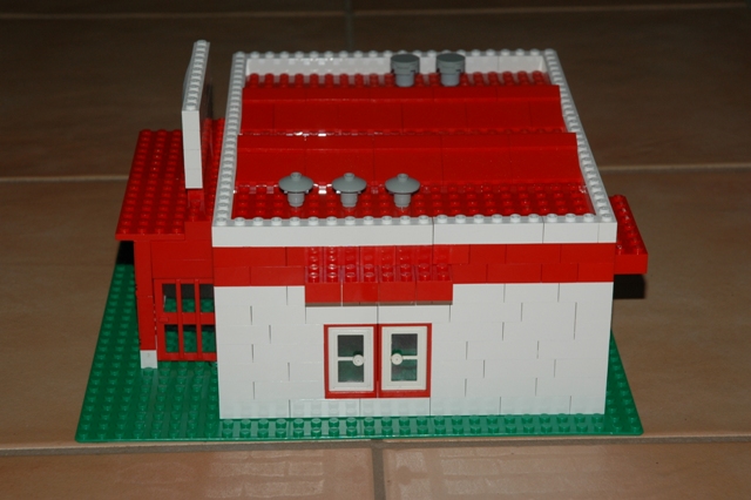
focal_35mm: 93
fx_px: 1939
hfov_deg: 21.9
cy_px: 250
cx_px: 376
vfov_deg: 14.7
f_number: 9
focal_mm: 62
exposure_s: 1/60
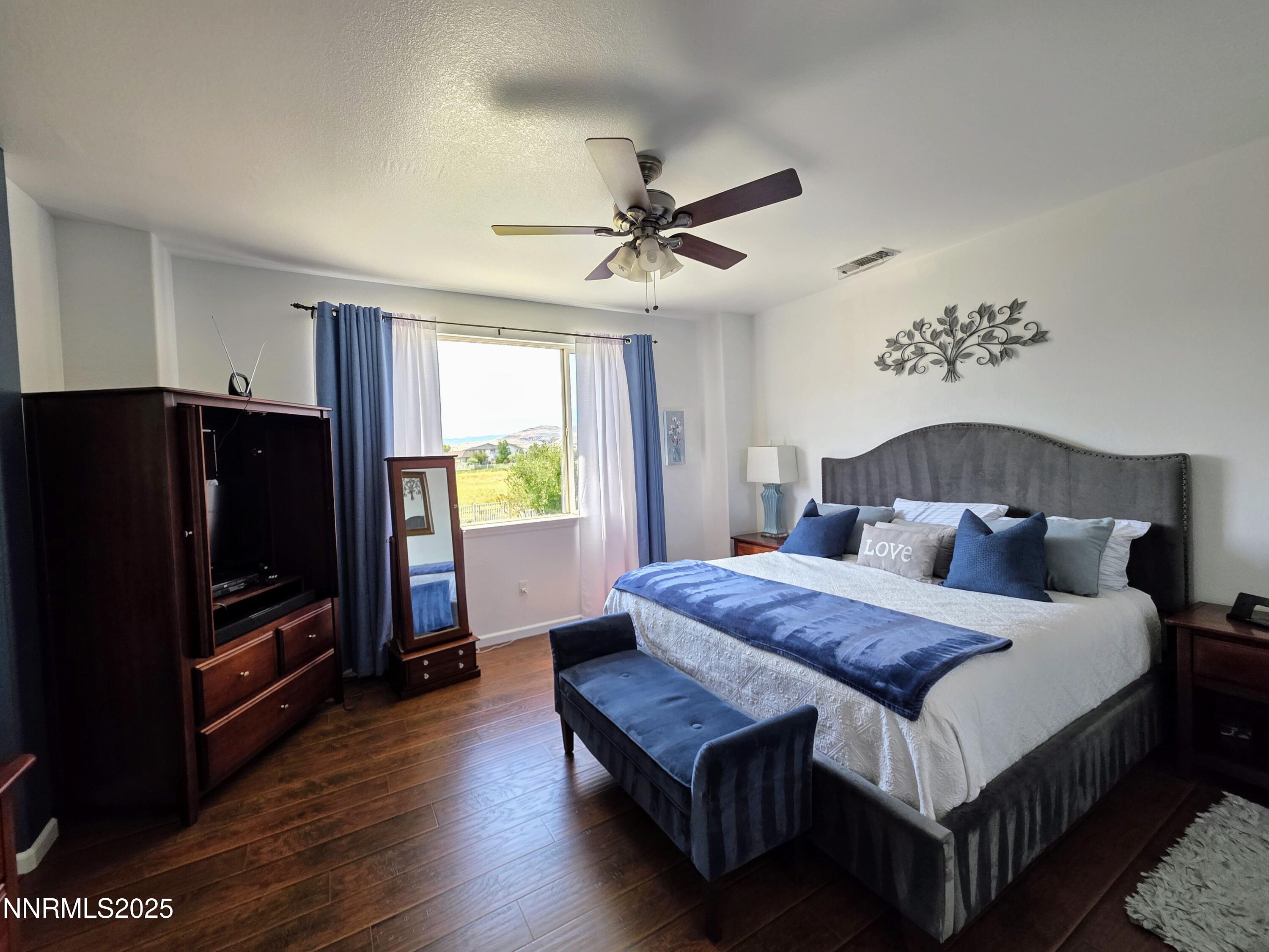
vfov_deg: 89.9
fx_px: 477
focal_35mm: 13
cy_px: 476
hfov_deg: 106.2
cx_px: 634
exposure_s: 1/359
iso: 100
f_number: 1.9
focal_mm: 2.2
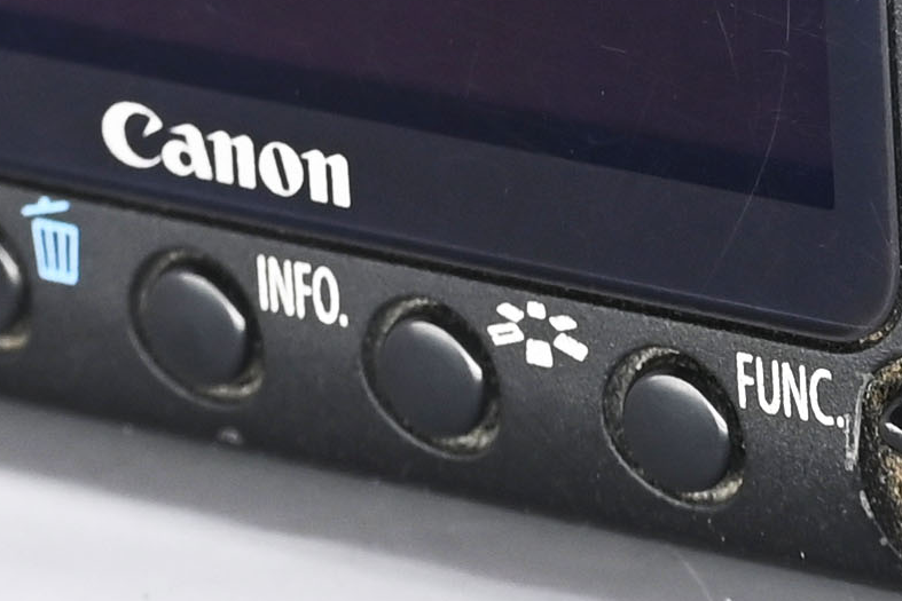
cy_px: -493
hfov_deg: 4.1
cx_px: 505
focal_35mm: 500
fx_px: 12529
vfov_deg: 2.7
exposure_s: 1/160
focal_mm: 67
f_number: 9
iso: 500
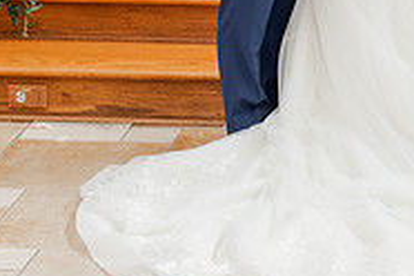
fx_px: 1794
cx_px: 494
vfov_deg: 8.6
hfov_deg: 12.8
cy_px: -132
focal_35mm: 156
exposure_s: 1/125
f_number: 5.6
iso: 640
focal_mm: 50
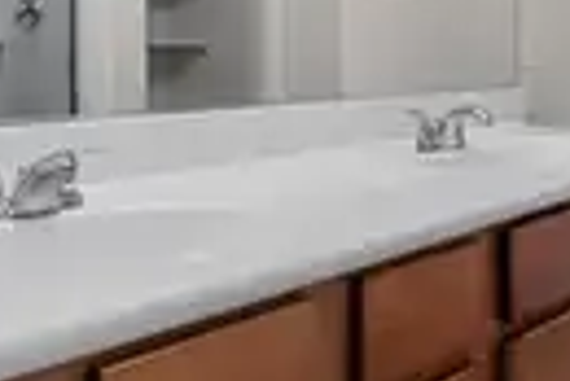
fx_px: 729
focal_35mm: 46
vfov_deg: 28.3
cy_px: 46
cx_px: 417
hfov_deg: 41.6
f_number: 8
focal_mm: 10
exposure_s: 1/6
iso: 400
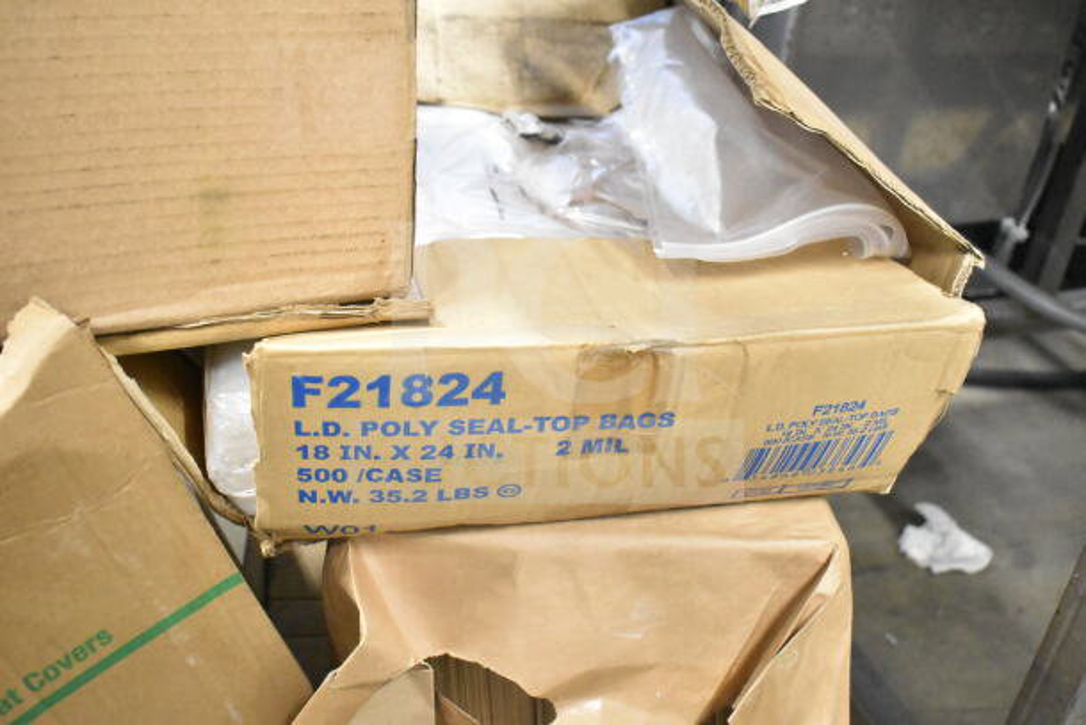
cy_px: 362
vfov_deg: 34.2
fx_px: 1177
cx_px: 543
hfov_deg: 49.5
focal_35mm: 39
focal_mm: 26
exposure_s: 1/40
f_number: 4
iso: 9000
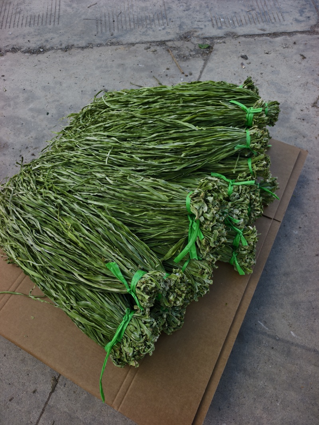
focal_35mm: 23
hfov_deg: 58.9
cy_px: 212
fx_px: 283
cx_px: 160
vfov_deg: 73.9
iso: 72
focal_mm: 5.6
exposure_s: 1/602
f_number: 1.57
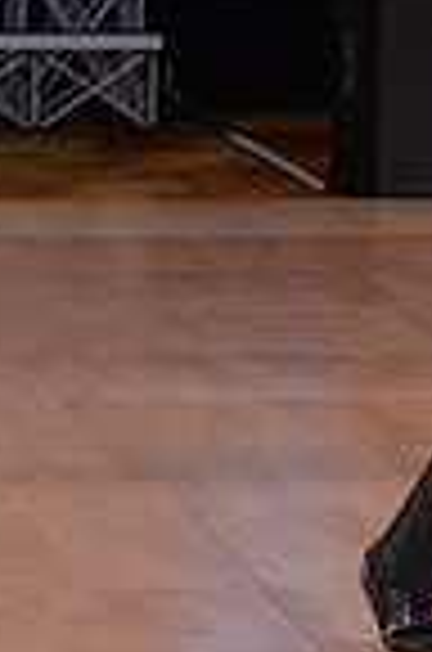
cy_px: -157
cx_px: 794
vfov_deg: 3.6
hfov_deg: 2.4
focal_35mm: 580
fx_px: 10489
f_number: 5.6
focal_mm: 145
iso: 2000
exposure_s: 1/250
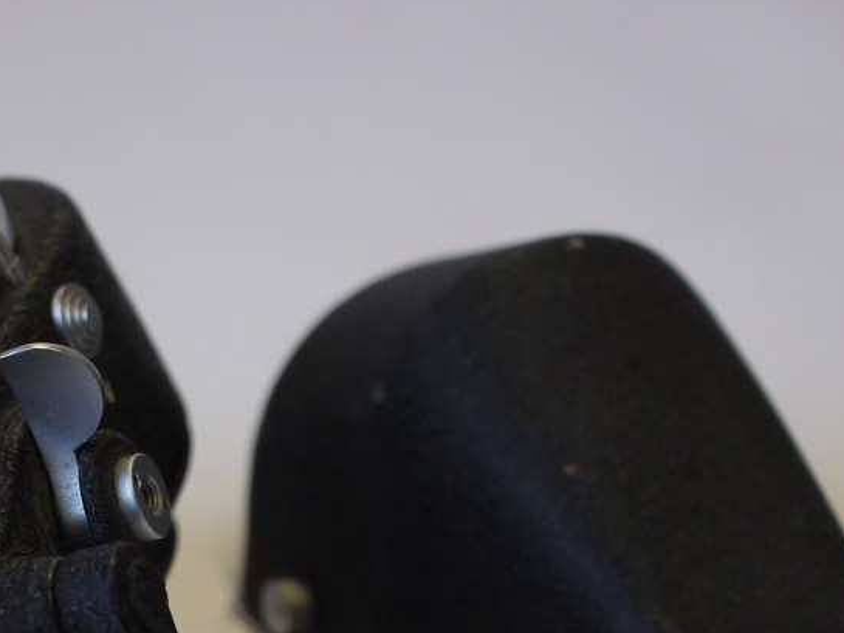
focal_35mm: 132
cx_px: 158
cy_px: 664
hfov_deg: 14.8
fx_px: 3219
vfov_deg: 11.1
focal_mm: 30
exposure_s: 1/200
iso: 400
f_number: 4
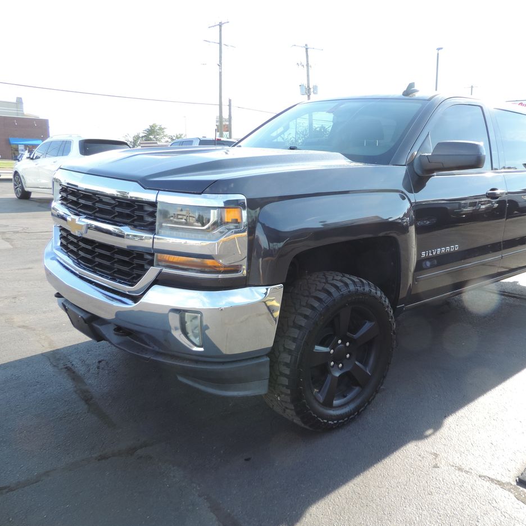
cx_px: 342
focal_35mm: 29
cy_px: 264
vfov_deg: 55.6
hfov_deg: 54.7
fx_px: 499
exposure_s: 1/200
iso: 80
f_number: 3
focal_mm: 4.3
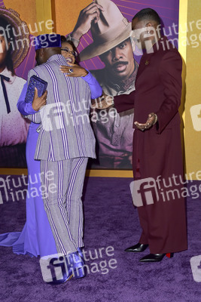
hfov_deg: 28.1
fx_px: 402
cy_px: 151
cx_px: 100
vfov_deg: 41.1
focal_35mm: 48
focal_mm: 48
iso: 400
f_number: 6.3
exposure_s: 1/250
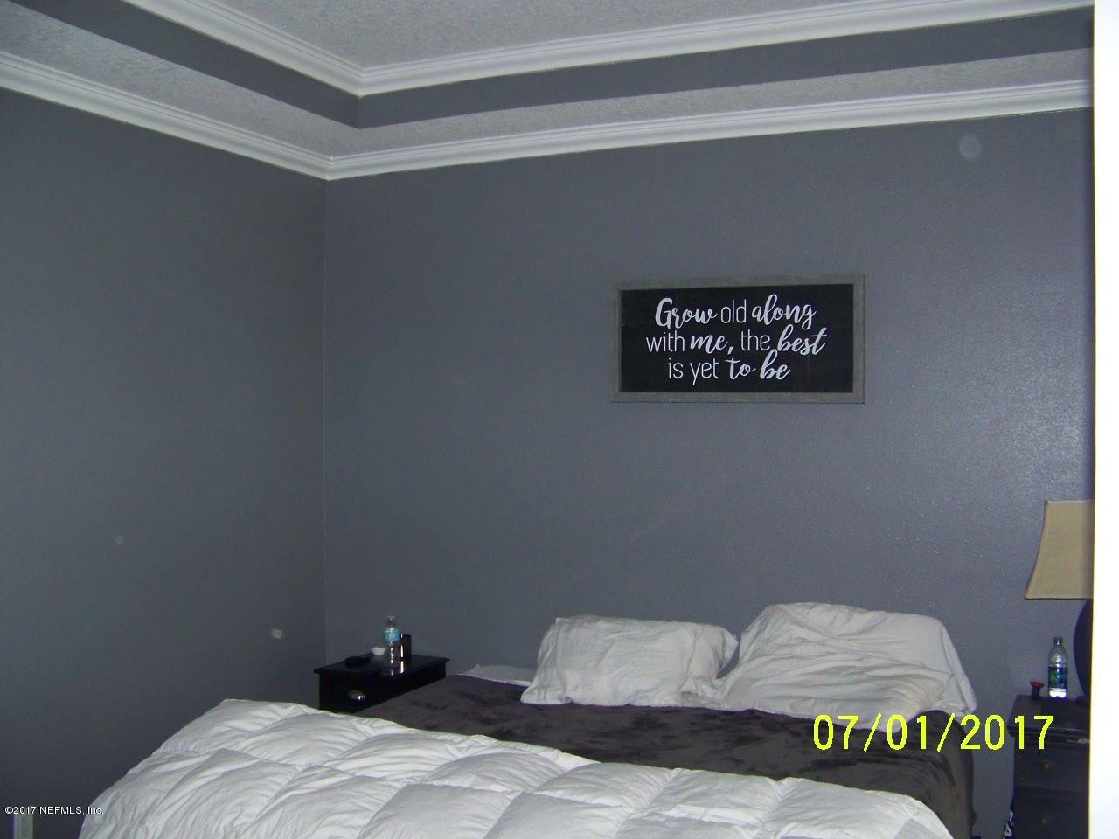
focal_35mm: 36
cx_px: 560
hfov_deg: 51.4
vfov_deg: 39.7
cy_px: 420
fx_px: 1164
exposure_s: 1/30
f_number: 2.8
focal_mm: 5.85
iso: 200
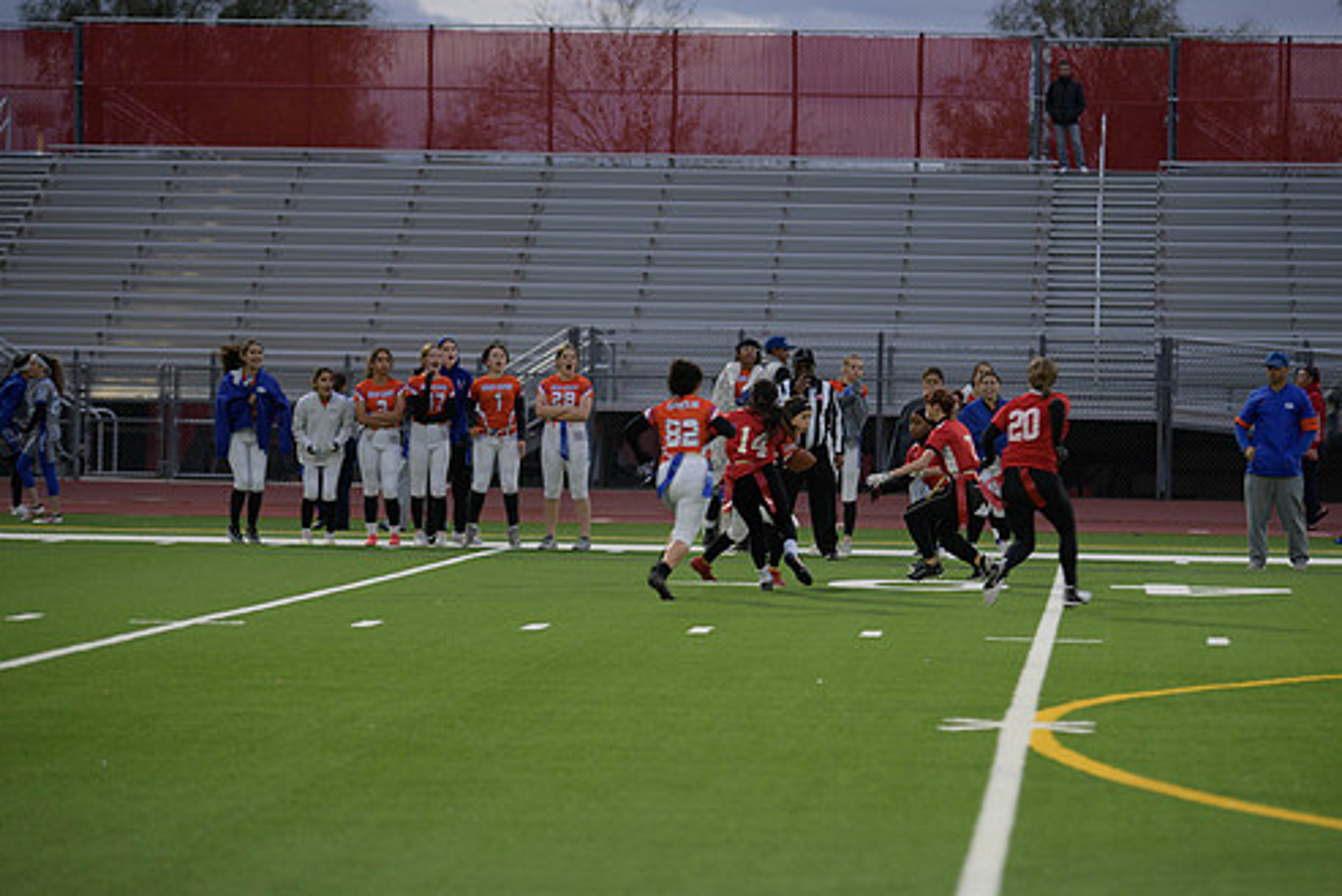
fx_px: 5705
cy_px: 459
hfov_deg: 13.4
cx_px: 727
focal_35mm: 153
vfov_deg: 9.0
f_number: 2.8
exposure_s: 1/200
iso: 320
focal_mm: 130
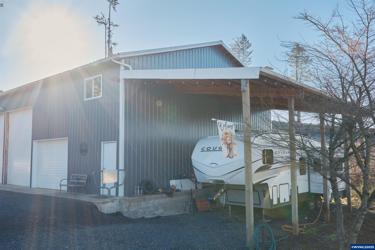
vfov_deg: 43.6
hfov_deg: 61.9
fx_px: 312
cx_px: 188
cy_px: 125
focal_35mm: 30
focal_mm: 20.2
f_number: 5
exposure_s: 1/170
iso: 125
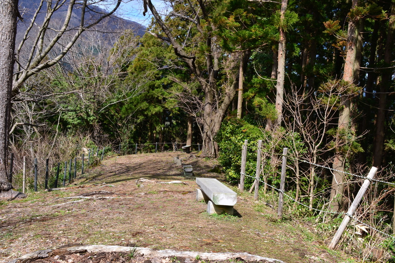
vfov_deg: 31.9
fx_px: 461
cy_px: 132
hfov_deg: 46.4
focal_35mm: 42
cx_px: 198
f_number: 10
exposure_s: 1/400
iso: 400
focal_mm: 28
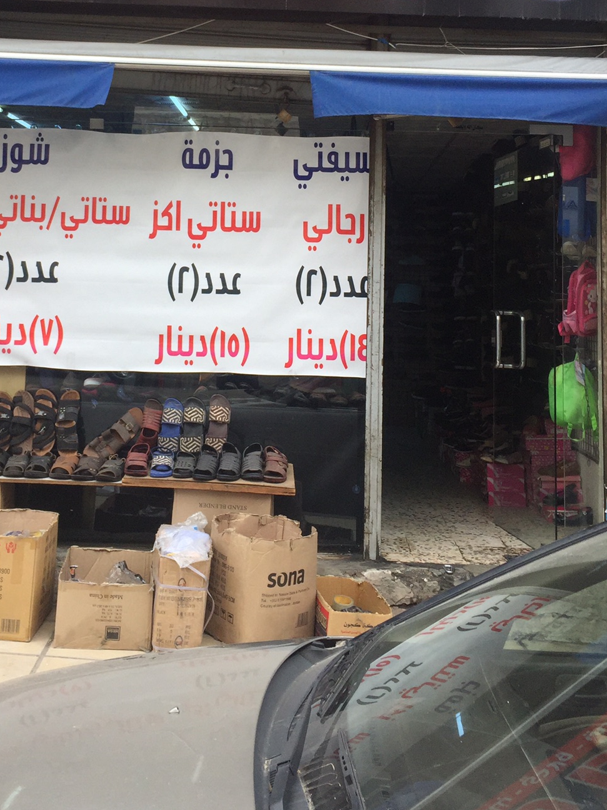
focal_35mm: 43
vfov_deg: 42.6
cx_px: 232
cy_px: 214
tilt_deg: +2.5
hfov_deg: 33.4
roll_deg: -1.2
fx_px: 1006
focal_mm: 4.15
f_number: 2.2
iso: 32
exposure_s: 1/395
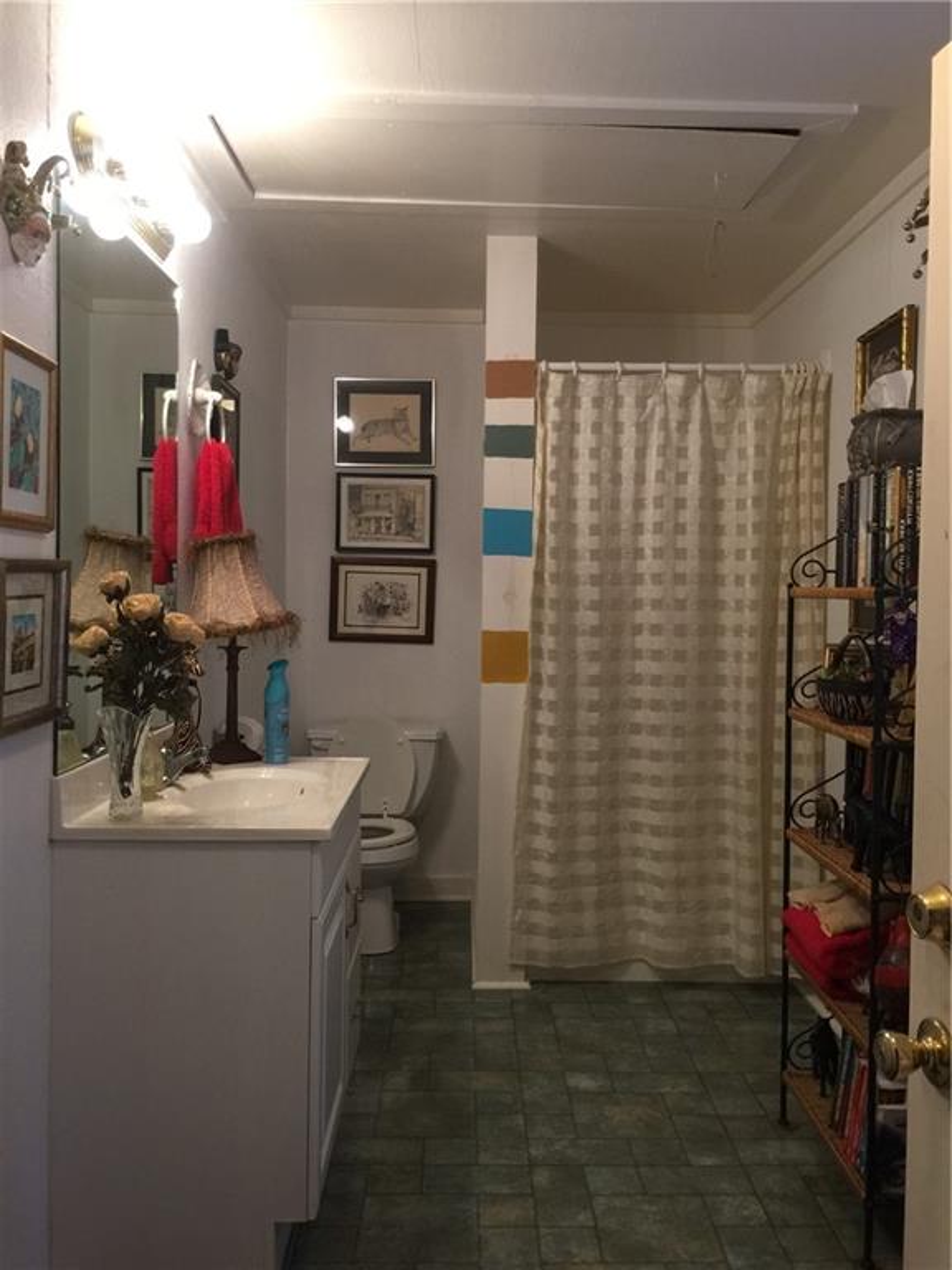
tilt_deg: -2.1
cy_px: 635
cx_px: 476
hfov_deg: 48.2
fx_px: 1063
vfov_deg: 61.7
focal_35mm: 29
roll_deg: -0.7
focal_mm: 4.15
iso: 100
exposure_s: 1/15
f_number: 2.2
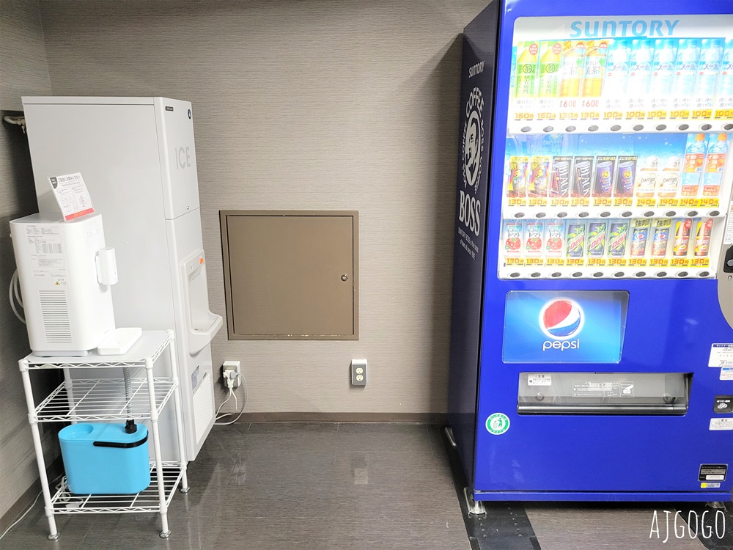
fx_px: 551
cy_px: 275
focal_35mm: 26
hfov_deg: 67.3
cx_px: 366
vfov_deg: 53.1
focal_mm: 5.4
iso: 640
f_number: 1.8
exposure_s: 1/50
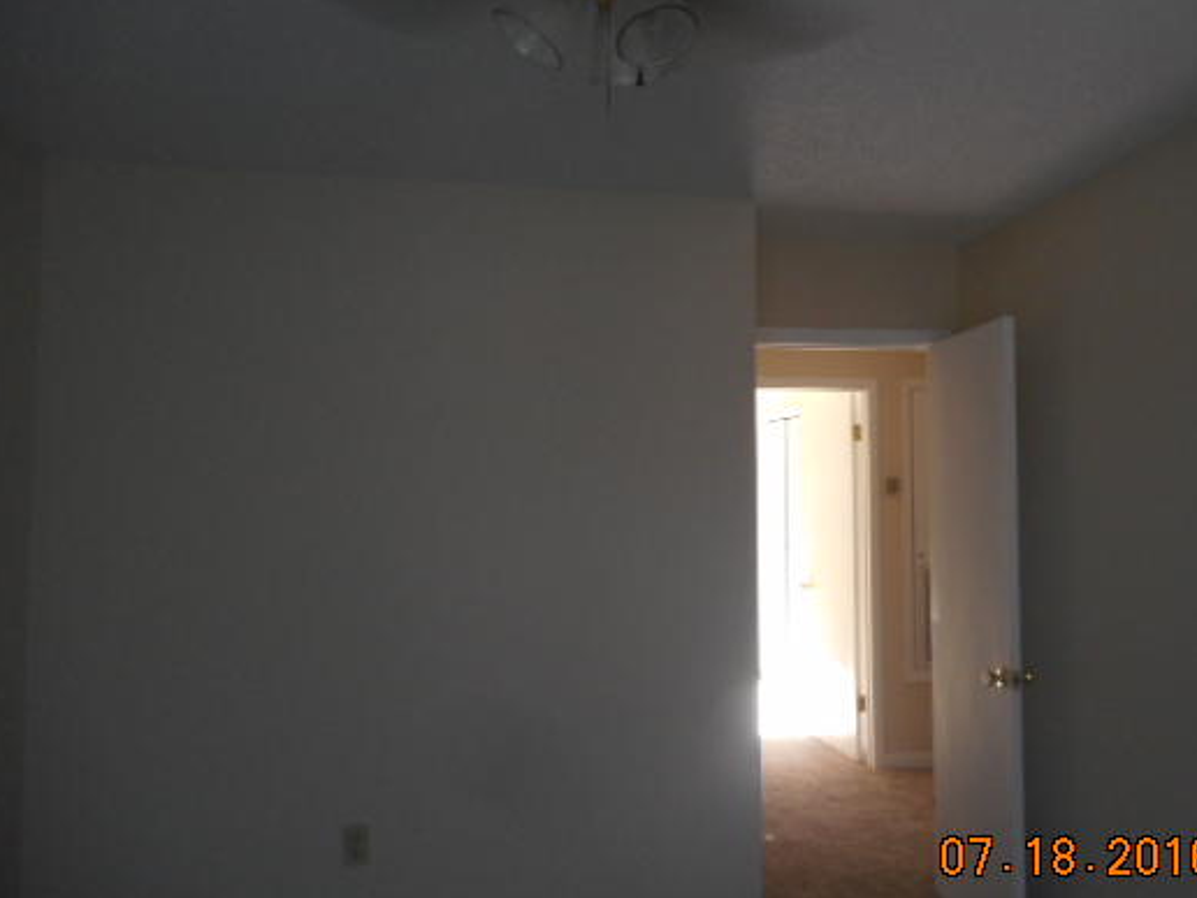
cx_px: 728
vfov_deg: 45.4
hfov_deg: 57.8
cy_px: 420
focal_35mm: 31
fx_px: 1072
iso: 180
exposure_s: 1/30
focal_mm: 4.5
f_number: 3.7
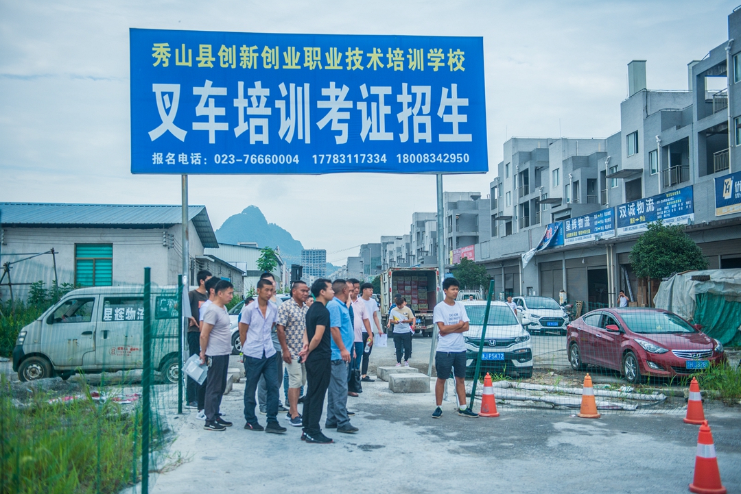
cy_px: 247
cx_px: 370
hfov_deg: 50.7
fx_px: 782
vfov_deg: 35.1
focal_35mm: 38
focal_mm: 38
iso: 400
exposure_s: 1/8000
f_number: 2.8
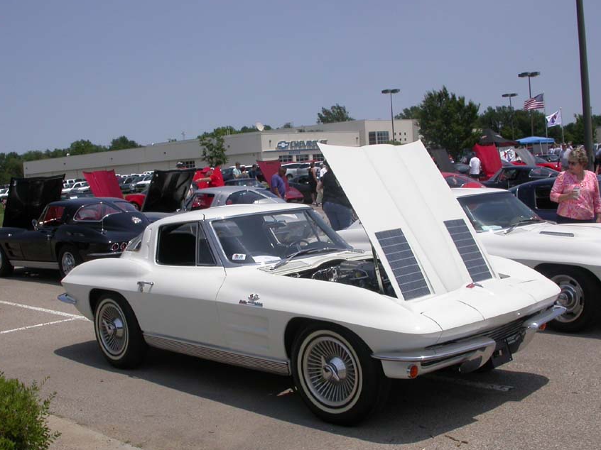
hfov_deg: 41.2
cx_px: 278
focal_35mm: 46
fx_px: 798
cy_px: 243
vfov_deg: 31.5
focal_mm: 7.85
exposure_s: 1/697
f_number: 7.5
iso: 100
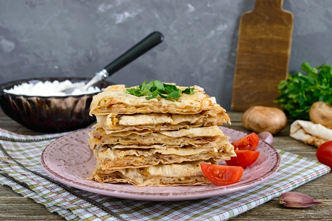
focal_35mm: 51
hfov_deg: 38.9
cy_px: 110
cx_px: 166
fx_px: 470
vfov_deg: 26.4
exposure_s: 1/160
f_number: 8
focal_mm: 34
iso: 200
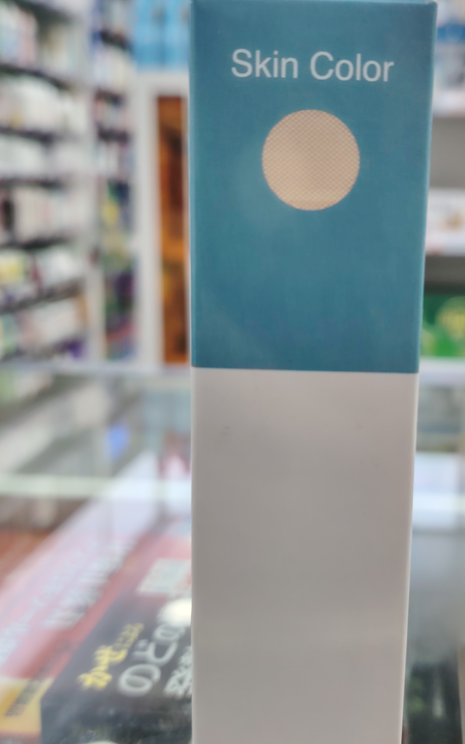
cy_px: 372
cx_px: 347
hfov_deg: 30.7
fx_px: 831
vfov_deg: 48.2
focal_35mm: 41
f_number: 1.75
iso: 100
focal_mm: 5.25
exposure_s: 1/115
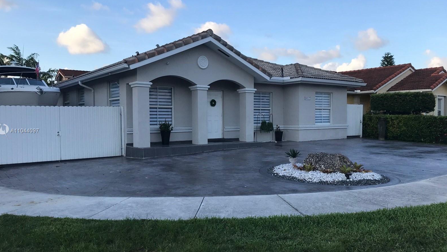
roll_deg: +0.7
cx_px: 221
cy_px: 131
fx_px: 367
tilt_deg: -1.6
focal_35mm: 31
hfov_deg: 62.6
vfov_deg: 37.8
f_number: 1.8
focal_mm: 3.99
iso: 20
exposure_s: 1/825
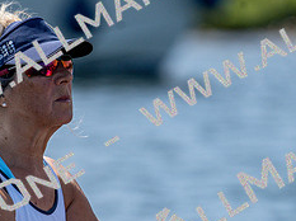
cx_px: 47
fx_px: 11449
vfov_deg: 1.1
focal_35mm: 1341
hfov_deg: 1.5
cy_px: 148
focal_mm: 559
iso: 320
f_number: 6.3
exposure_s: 1/2000
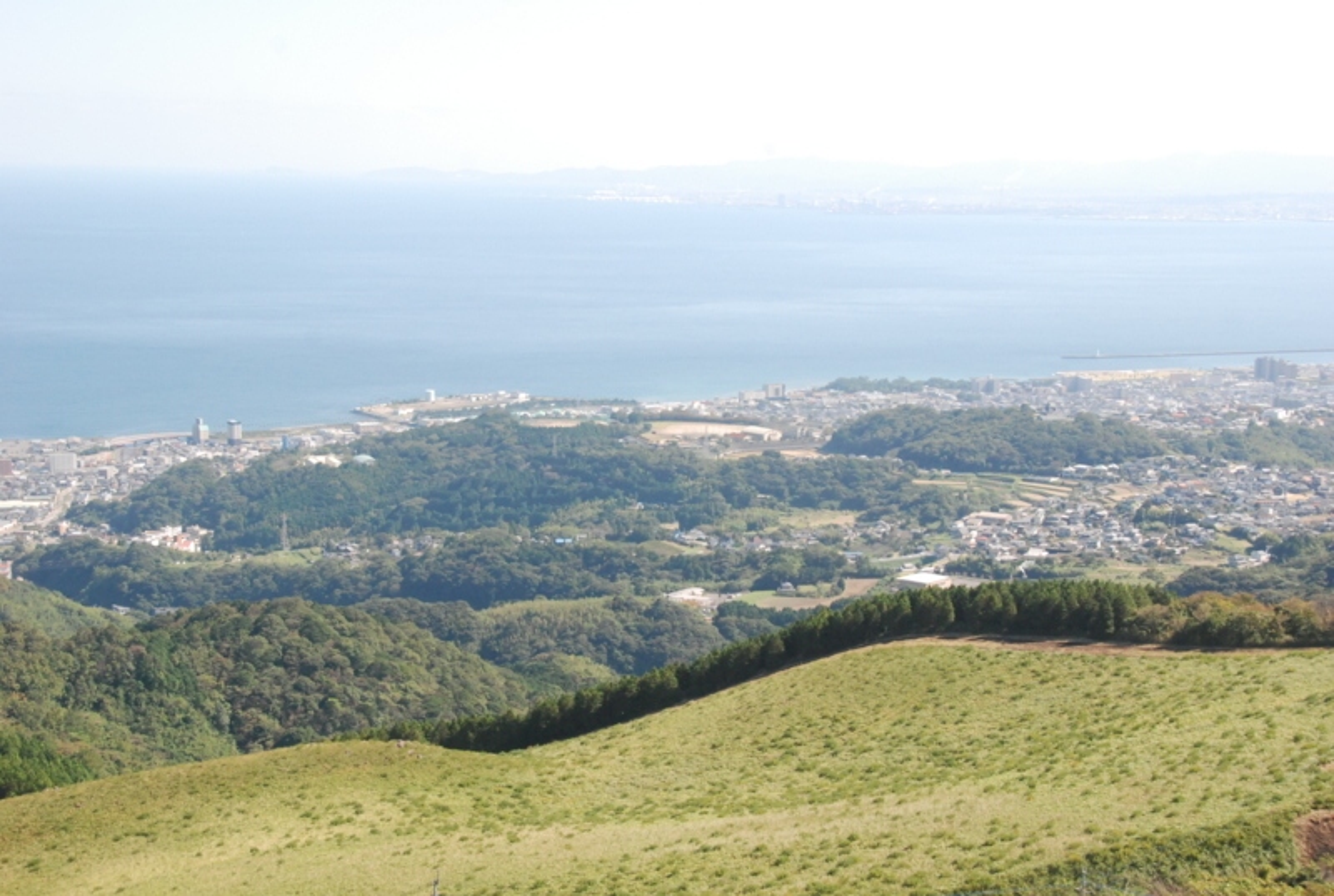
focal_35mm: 54
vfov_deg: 25.2
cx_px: 667
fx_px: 2005
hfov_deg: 36.8
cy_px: 448
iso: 800
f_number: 11
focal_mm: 36
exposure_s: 1/500
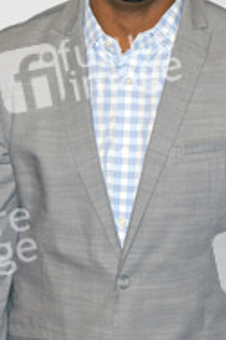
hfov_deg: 9.2
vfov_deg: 13.8
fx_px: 1406
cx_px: 142
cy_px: 161
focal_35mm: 149
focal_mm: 70
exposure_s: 1/400
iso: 640
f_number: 4.5
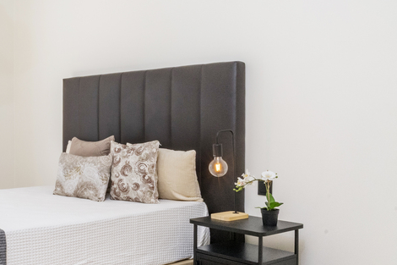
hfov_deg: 40.7
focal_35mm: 46
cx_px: 72
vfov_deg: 29.2
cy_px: 153
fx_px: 507
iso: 320
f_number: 18
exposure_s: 1/15
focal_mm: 18
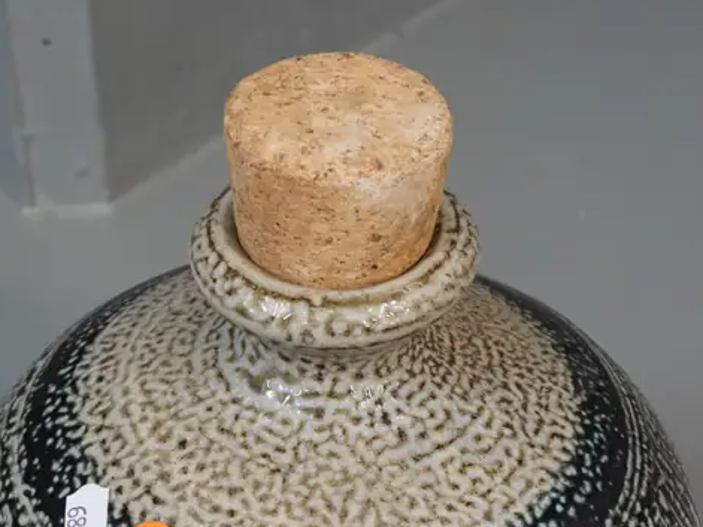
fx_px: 1766
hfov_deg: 22.5
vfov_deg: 16.5
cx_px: 313
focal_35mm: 87
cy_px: 551
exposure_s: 1/160
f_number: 5.6
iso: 3200
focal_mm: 20
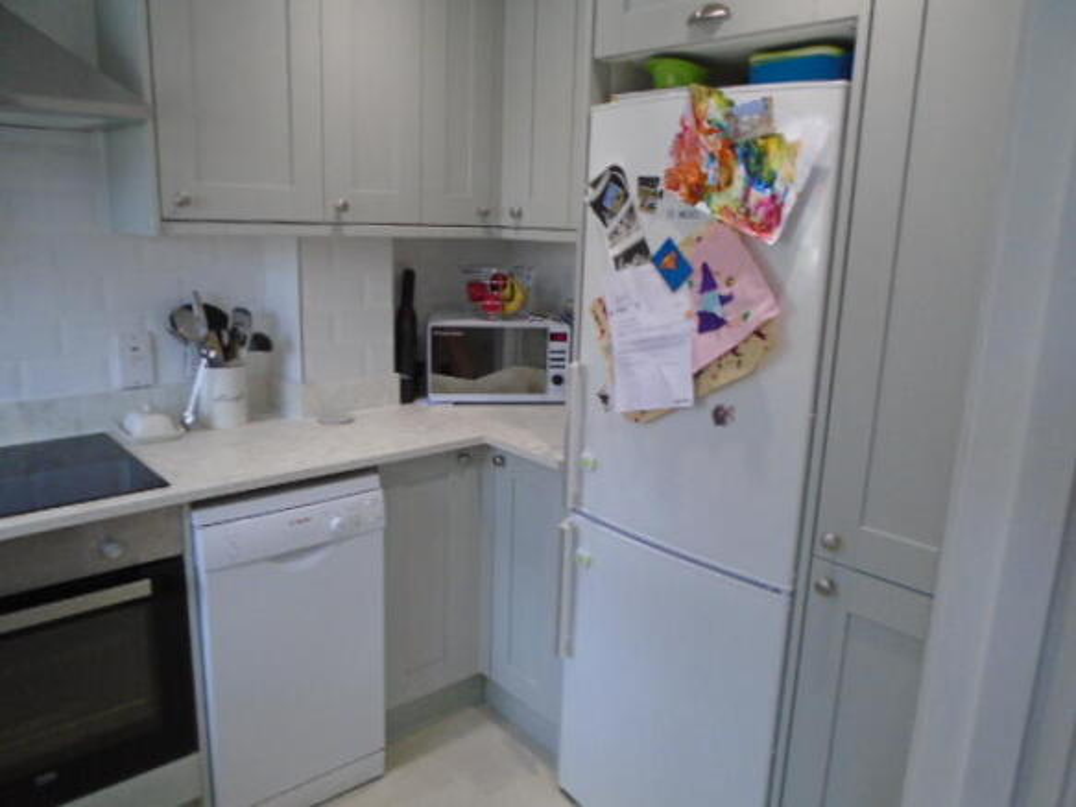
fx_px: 808
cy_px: 404
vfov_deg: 53.0
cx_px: 538
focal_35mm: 26
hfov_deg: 67.3
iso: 250
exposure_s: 1/60
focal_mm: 4.6
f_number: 3.2
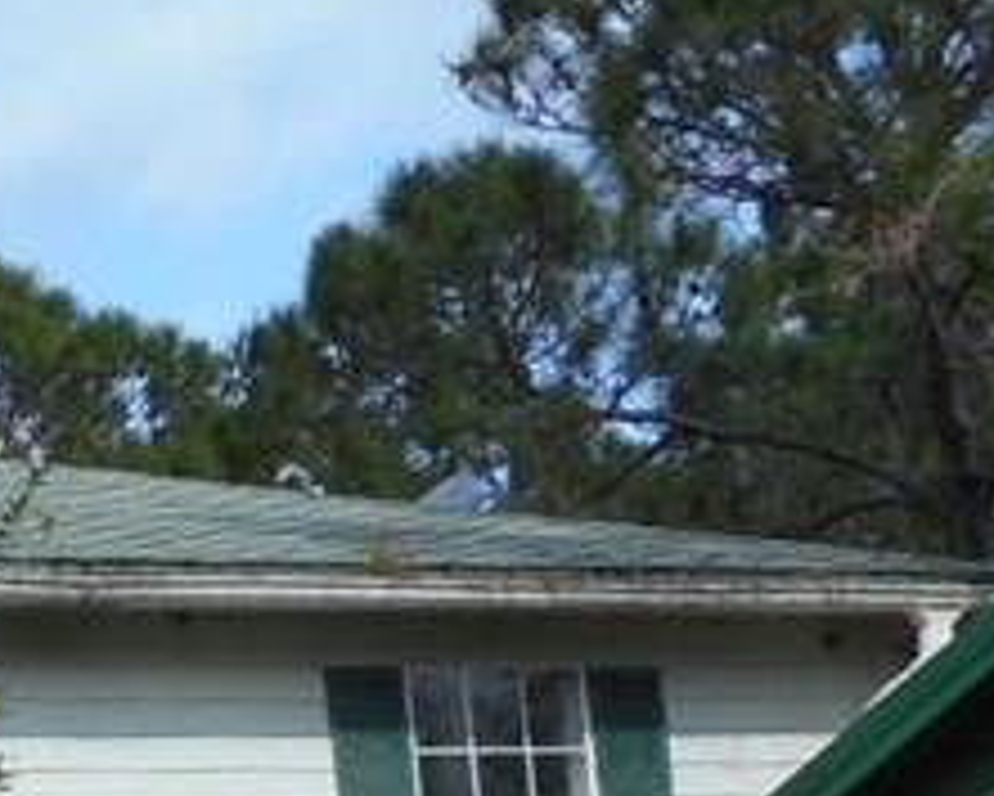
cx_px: -1003
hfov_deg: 12.8
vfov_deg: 11.3
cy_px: 1165
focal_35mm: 131
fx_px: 3856
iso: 80
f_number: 4
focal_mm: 5.2
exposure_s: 1/500
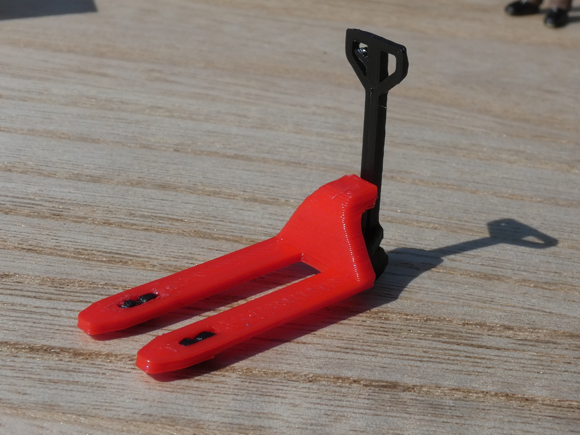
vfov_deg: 29.1
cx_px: 290
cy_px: 218
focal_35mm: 50
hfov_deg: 38.2
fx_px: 838
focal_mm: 9
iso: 80
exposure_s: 1/800
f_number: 7.1
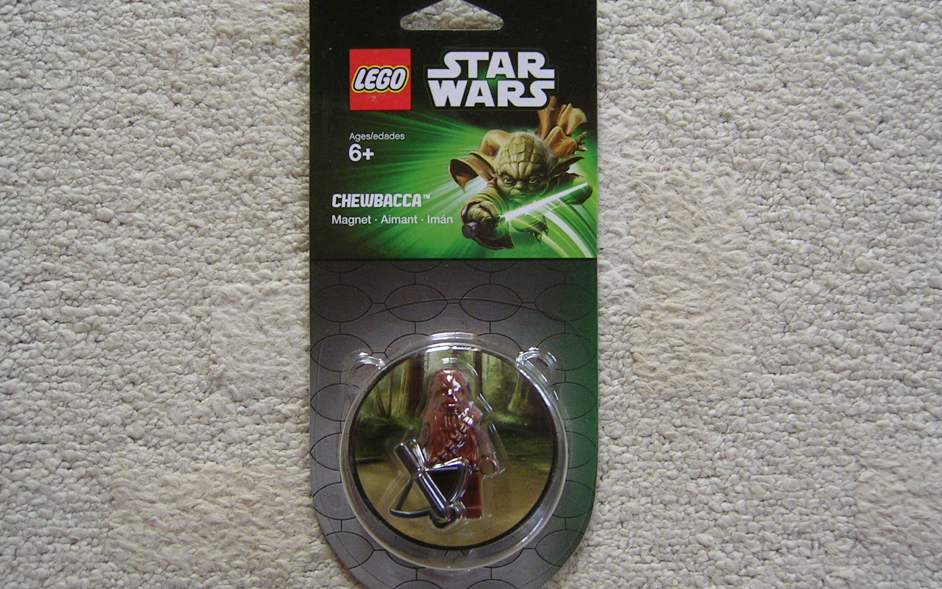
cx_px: 472
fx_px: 1001
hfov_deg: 50.4
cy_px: 307
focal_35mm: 39
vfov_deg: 32.7
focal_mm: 5.6
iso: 100
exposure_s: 1/33.5
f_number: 2.8
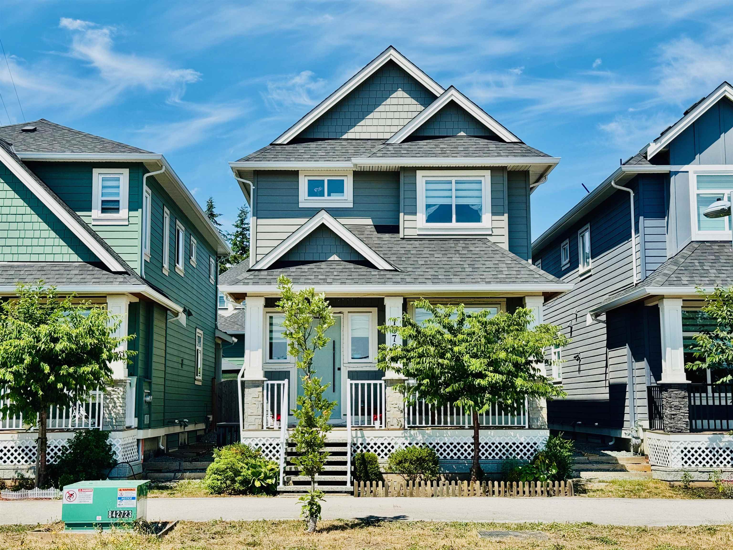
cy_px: 275
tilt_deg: +8.2
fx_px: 1016
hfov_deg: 39.7
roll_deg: +0.0
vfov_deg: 30.3
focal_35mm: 48
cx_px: 366
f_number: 1.78
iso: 64
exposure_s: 1/4310
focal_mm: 6.76
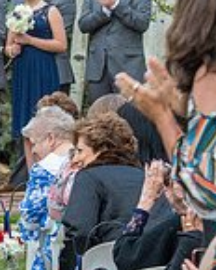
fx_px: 3061
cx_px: -210
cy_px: 204
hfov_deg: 4.0
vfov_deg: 5.0
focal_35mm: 383
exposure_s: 1/200
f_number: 5
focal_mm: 102
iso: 400
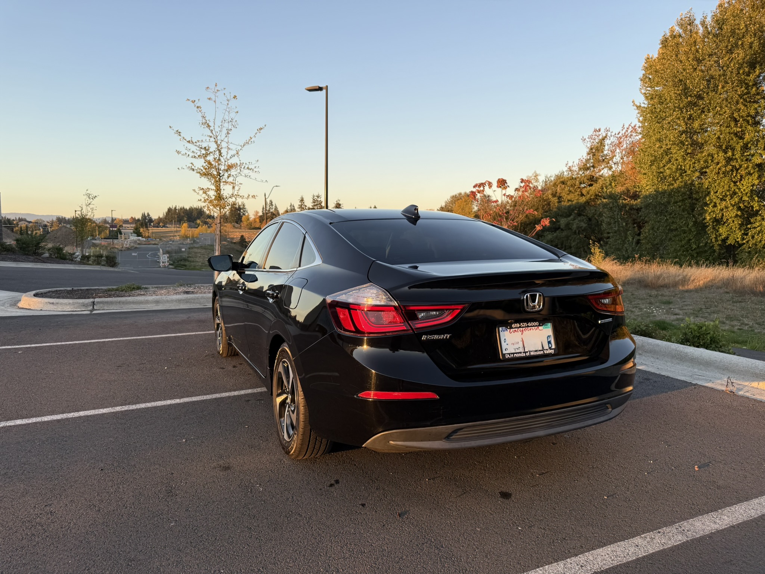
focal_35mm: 24
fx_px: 530
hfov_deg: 71.6
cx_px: 382
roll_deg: -0.6
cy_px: 287
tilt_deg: -5.7
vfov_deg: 56.8
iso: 80
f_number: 1.78
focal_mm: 6.76
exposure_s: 1/654
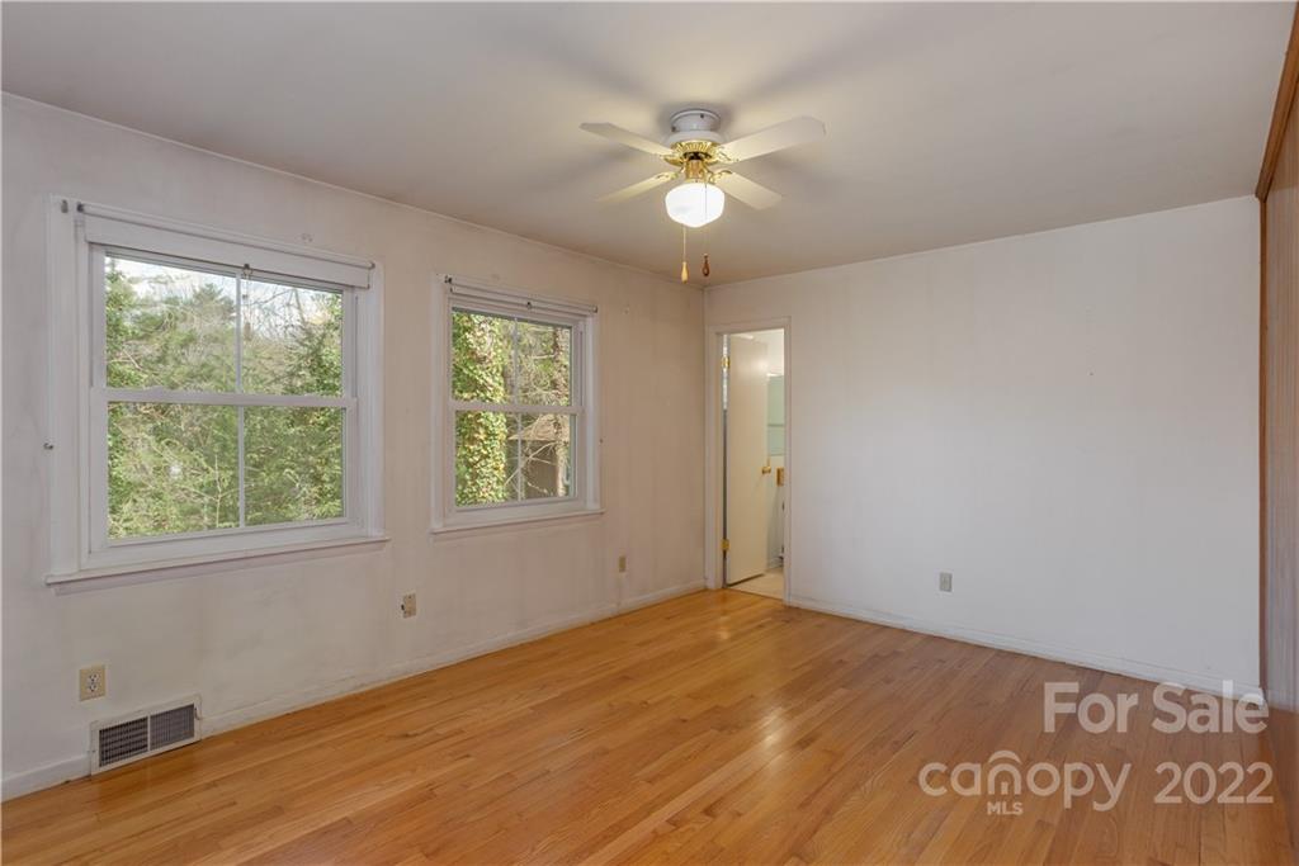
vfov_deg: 70.5
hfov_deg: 93.3
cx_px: 650
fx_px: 613
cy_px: 433
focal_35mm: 17
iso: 320
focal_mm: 17
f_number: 7.1
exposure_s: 1/30
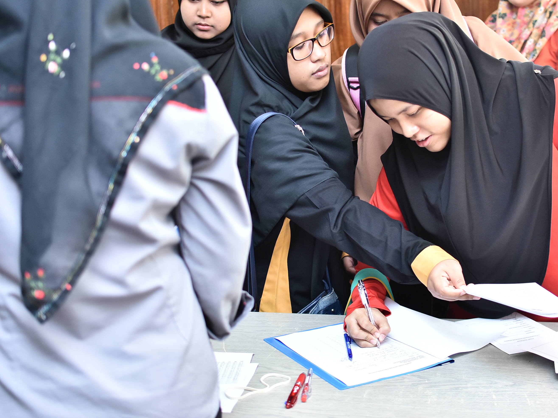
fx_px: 928
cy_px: 208
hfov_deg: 33.5
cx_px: 307
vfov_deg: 25.4
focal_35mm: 58
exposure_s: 1/250
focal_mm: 35
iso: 800
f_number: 2.2
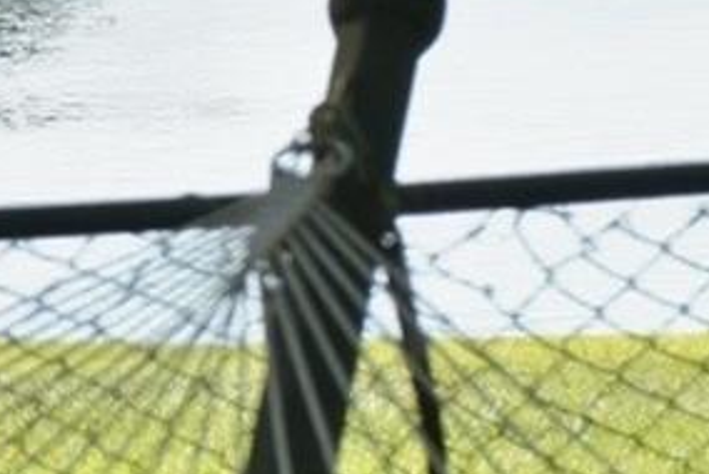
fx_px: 9936
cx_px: -749
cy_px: -44
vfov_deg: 2.7
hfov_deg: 4.0
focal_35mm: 504
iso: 250
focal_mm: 70
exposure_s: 1/125
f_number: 6.3
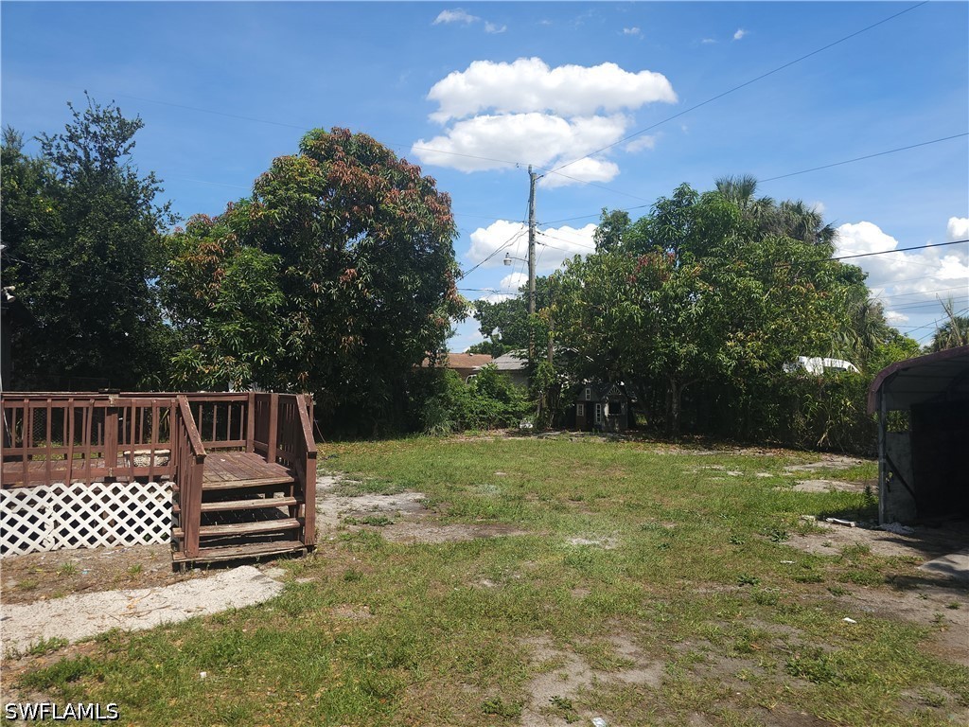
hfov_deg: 73.9
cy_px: 364
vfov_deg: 58.9
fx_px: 644
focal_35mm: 23
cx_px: 484
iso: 10
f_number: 1.7
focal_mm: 6.3
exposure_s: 1/448
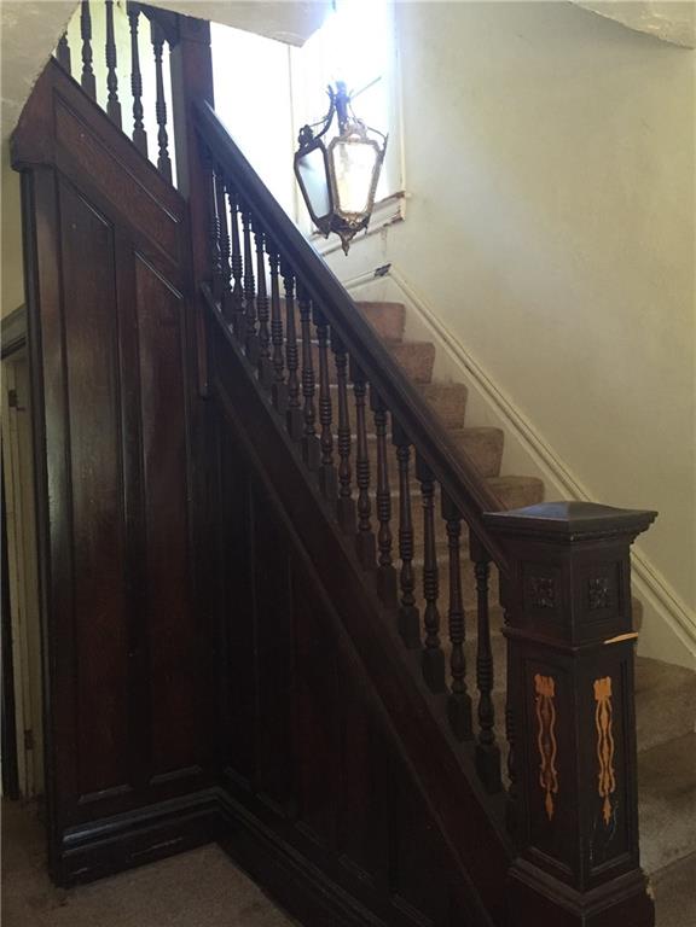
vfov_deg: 61.7
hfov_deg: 48.2
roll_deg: +2.8
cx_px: 348
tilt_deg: -2.4
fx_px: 777
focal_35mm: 29
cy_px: 464
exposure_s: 1/30
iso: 250
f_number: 2.2
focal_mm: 4.15
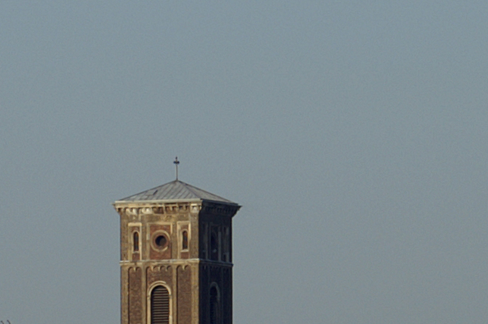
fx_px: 7777
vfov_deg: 2.4
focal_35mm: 574
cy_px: 460
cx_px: 79
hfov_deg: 3.6
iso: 100
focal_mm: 85
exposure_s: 1/300
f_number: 8
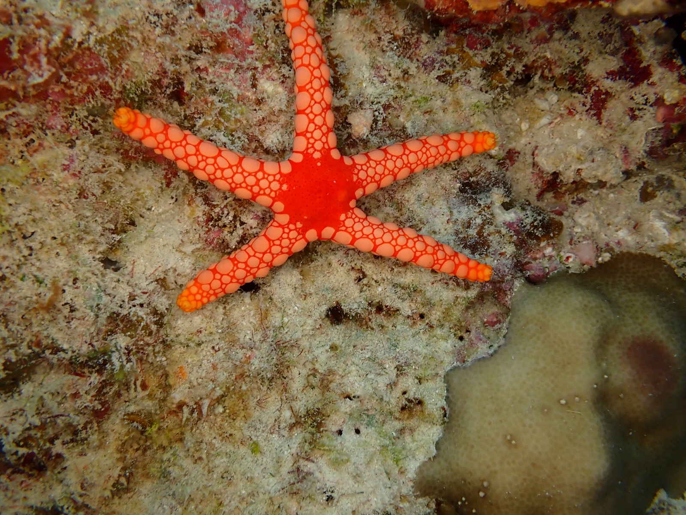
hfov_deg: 60.0
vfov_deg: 46.8
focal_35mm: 30
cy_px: 258
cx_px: 343
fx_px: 595
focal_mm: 5.4
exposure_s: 1/640
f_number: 3.2
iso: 100
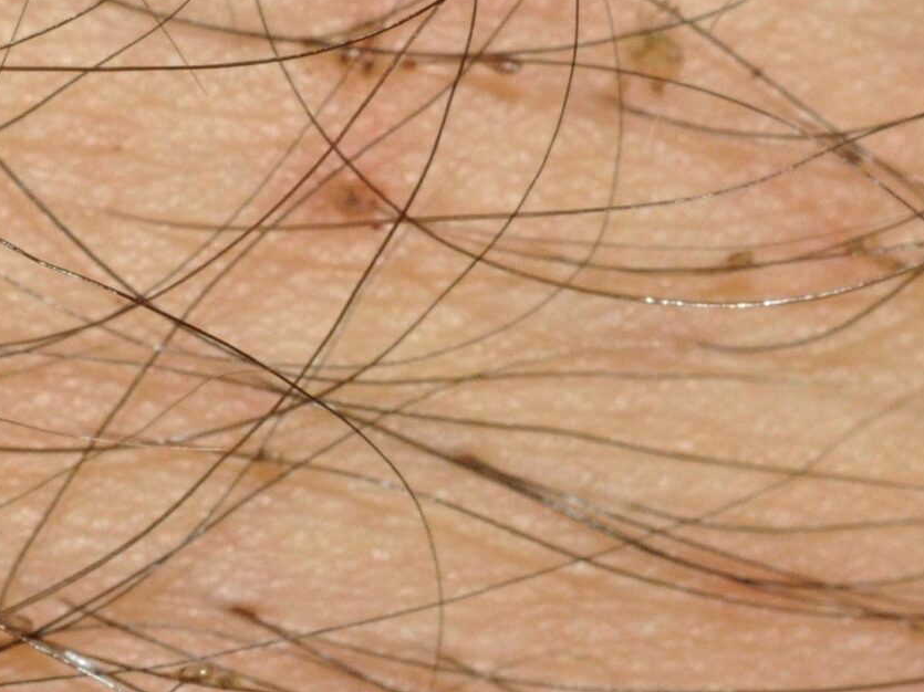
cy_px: 129
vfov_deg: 5.6
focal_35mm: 265
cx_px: 117
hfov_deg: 7.5
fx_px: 7073
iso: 1600
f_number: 13
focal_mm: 60
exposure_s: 1/60
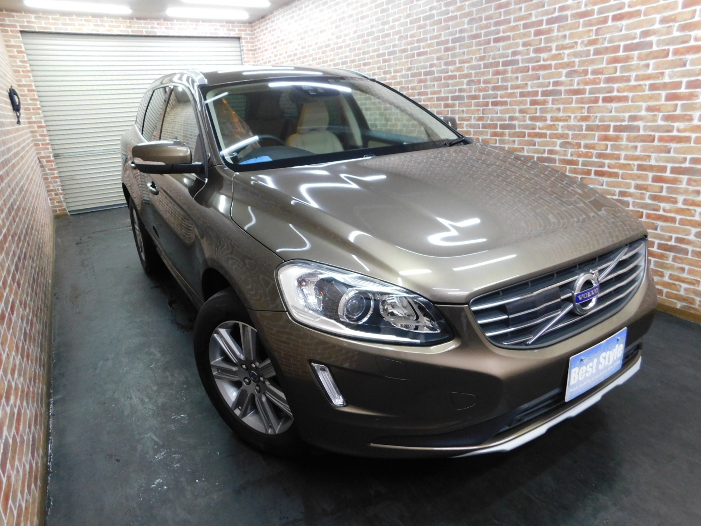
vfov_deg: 58.9
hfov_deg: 73.9
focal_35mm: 23
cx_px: 350
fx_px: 466
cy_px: 263
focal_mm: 4
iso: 320
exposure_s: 1/30
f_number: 3
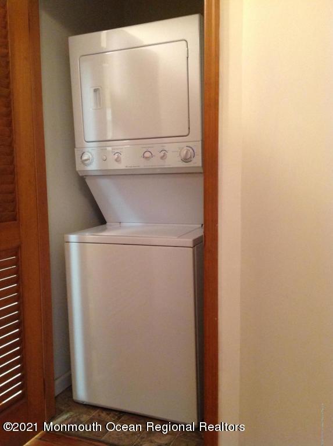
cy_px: 223
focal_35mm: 35
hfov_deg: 40.6
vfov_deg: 52.7
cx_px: 166
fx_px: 450
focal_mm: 4.28
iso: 250
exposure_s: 1/15
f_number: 2.4
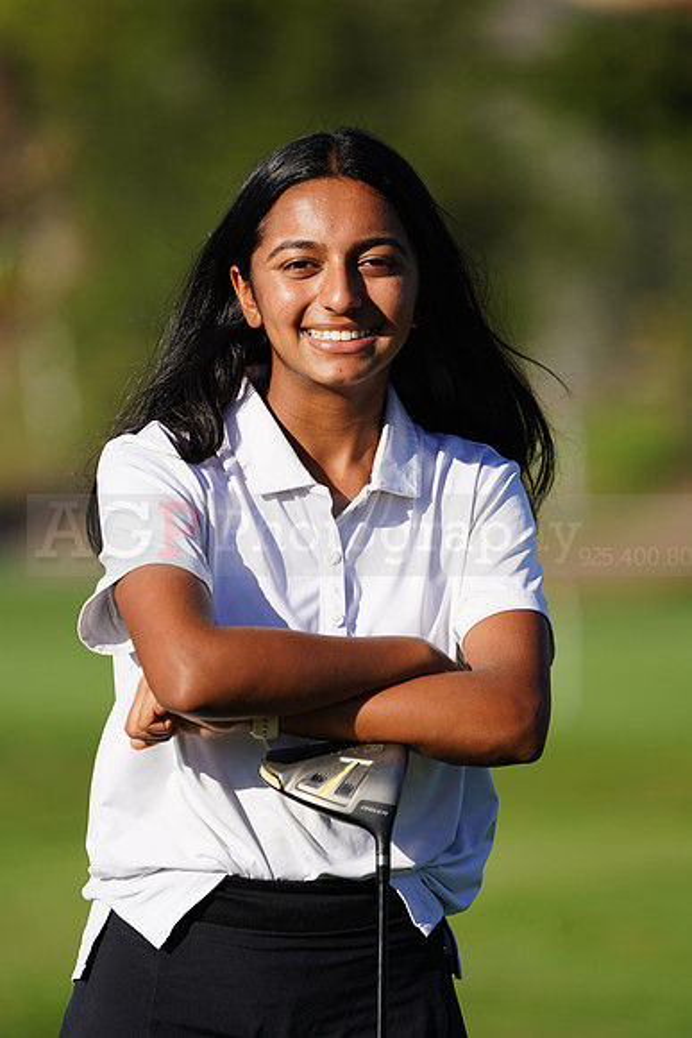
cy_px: 519
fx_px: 10142
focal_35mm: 352
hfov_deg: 3.9
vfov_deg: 5.9
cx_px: 346
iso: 100
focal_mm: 352
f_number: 5.6
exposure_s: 1/500
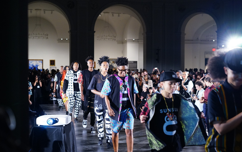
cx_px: 121
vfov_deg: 22.8
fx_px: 376
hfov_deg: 35.7
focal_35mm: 57
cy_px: 76
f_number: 4
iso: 2500
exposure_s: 1/60
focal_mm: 55
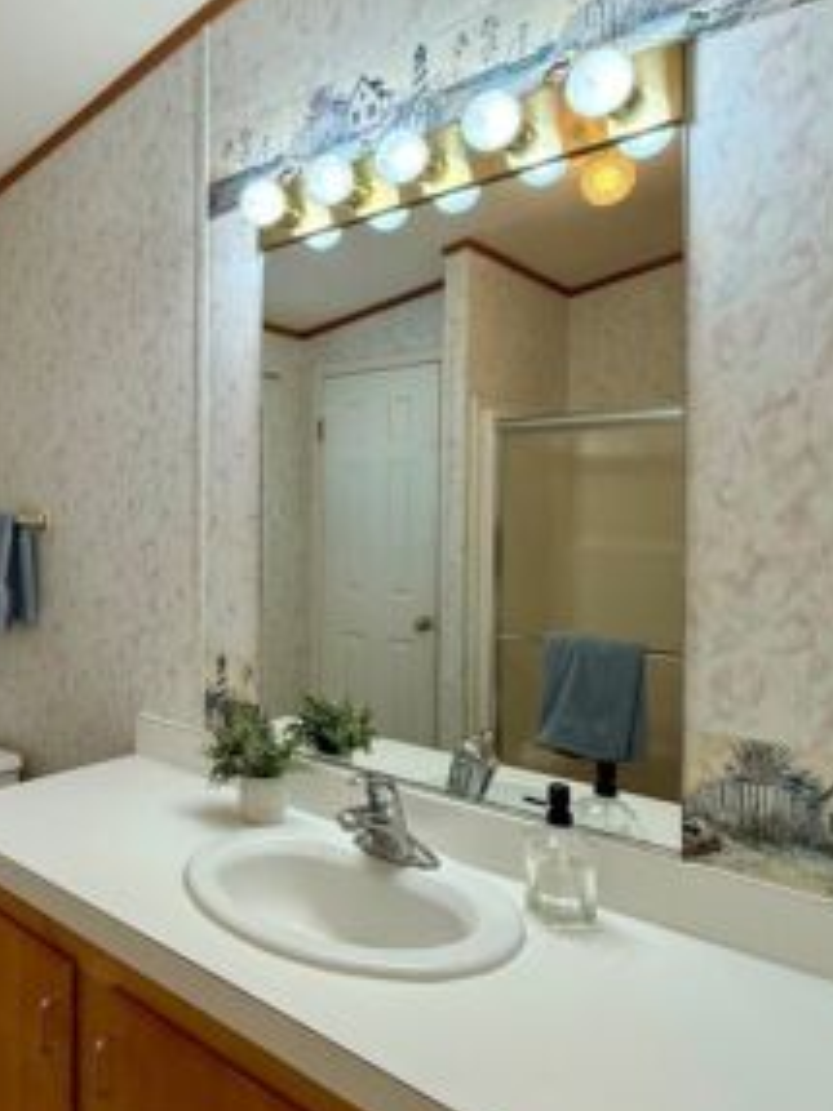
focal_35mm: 26
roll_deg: -0.7
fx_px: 835
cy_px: 525
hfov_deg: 50.0
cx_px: 170
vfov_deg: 67.3
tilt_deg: +1.9
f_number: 2.2
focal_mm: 2.22
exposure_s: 1/120
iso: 125
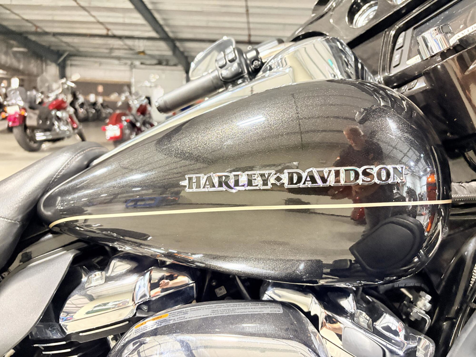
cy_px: 178
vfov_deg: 53.1
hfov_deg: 67.3
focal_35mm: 26
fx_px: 357
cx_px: 238
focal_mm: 5.96
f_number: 1.6
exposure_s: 1/37
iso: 640
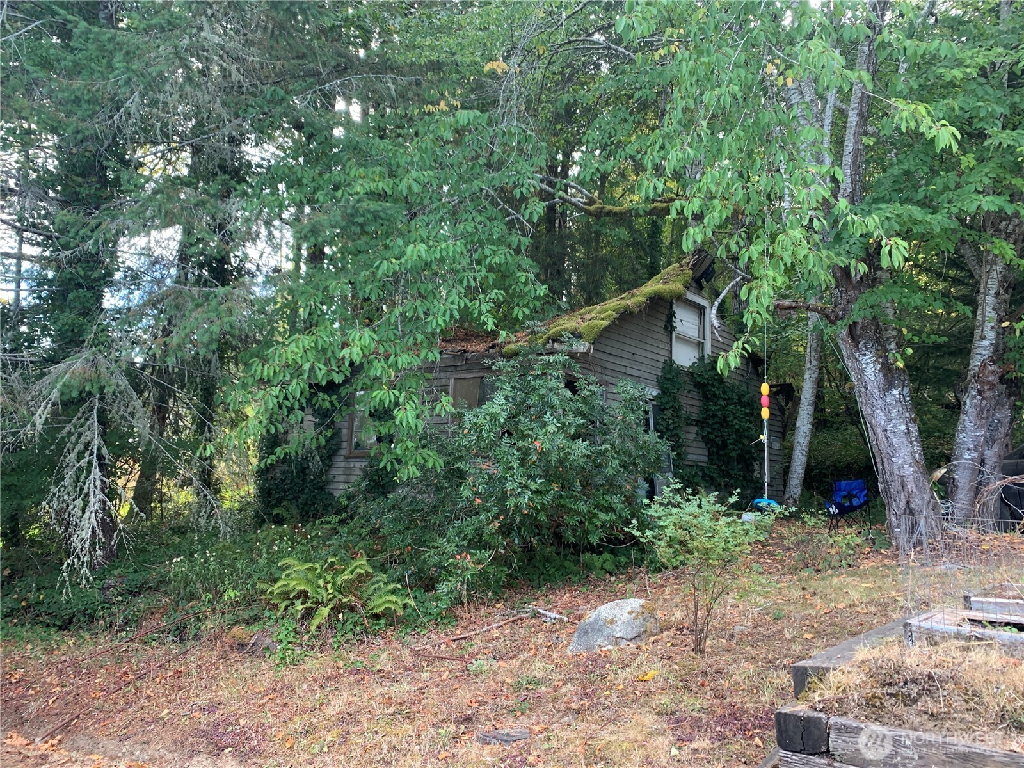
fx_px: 769
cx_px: 512
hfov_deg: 67.3
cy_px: 384
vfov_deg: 53.1
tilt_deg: +7.5
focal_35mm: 26
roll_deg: -1.9
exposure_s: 1/121
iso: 40
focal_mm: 4.25
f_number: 1.8
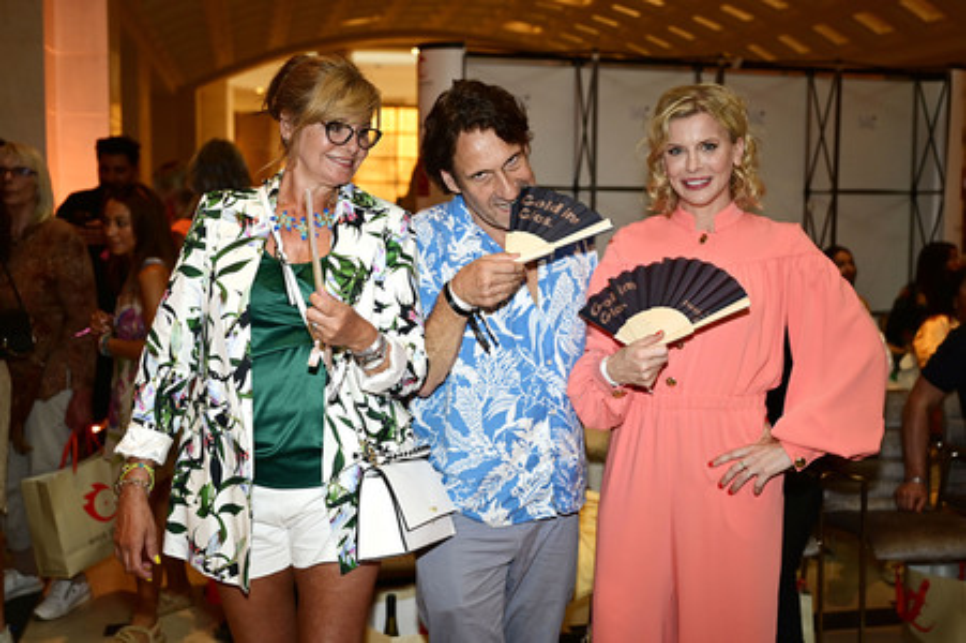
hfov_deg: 54.5
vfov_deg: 37.8
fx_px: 938
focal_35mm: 35
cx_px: 483
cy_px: 322
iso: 640
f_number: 2.8
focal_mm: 35
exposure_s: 1/200
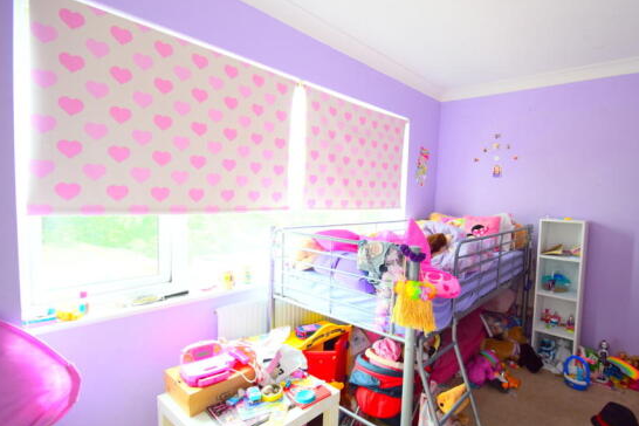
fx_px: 319
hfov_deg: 89.1
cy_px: 217
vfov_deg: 67.4
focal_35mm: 18
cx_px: 376
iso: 640
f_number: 4
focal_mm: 10
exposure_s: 1/60
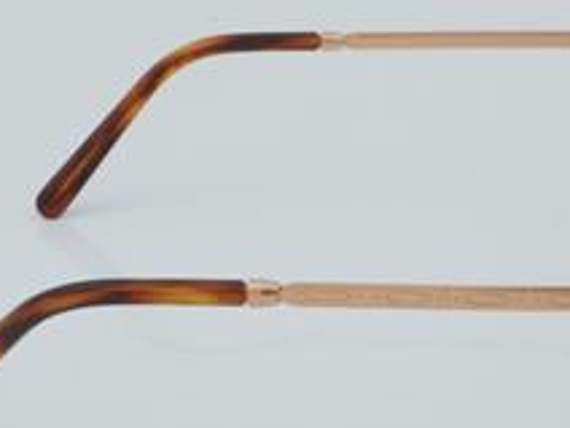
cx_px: 411
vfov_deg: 10.9
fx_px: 2239
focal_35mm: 136
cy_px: 221
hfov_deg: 14.5
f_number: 32
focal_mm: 50
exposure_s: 1/3
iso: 100
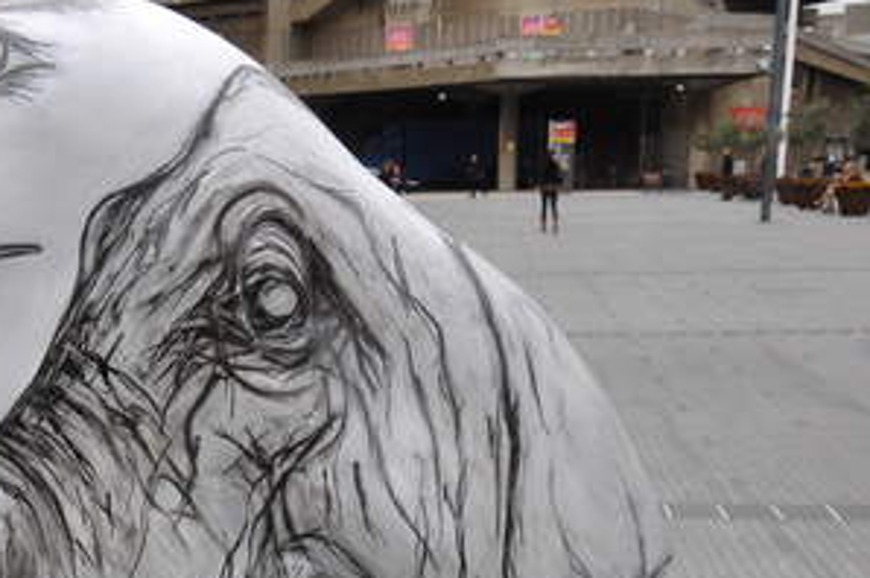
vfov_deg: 22.5
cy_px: 565
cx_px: 102
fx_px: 1400
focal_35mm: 58
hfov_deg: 32.9
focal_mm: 18
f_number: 5.6
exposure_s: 1/125
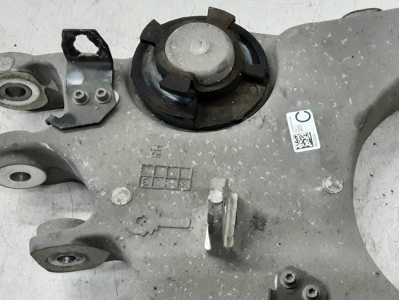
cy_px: 233
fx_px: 576
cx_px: 288
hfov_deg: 37.5
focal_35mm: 50
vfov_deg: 28.6
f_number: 1.9
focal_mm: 2.91
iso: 100
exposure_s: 1/50
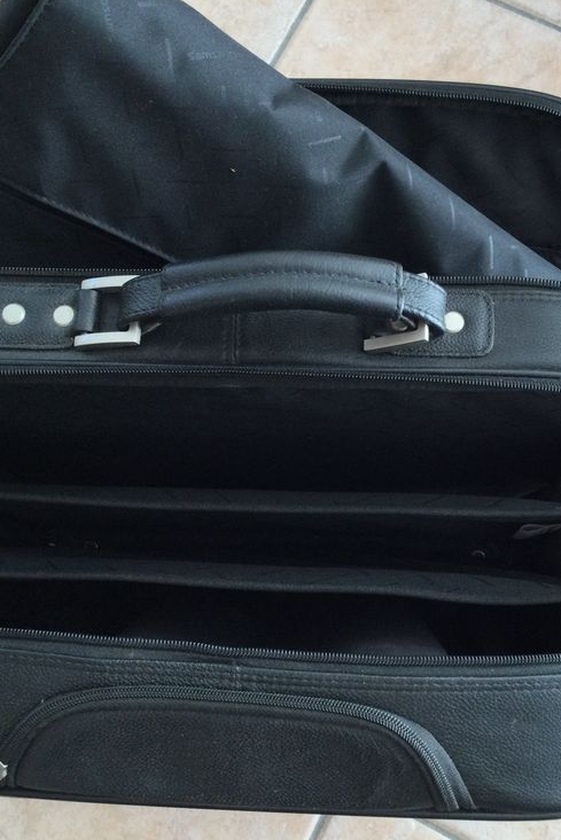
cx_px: 363
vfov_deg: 44.5
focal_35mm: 44
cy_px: 426
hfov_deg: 30.4
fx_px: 1028
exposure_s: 1/33
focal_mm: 3.3
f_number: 2.4
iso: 32
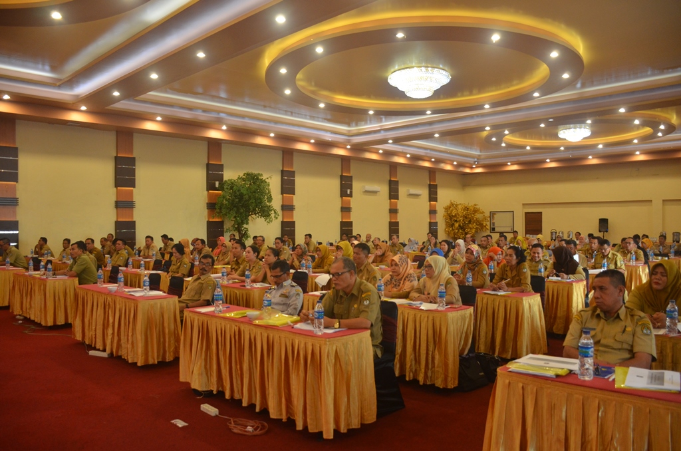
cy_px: 226
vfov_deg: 47.7
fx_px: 510
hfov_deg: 67.5
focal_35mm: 27
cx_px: 340
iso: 800
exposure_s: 1/50
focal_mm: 18
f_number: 3.5
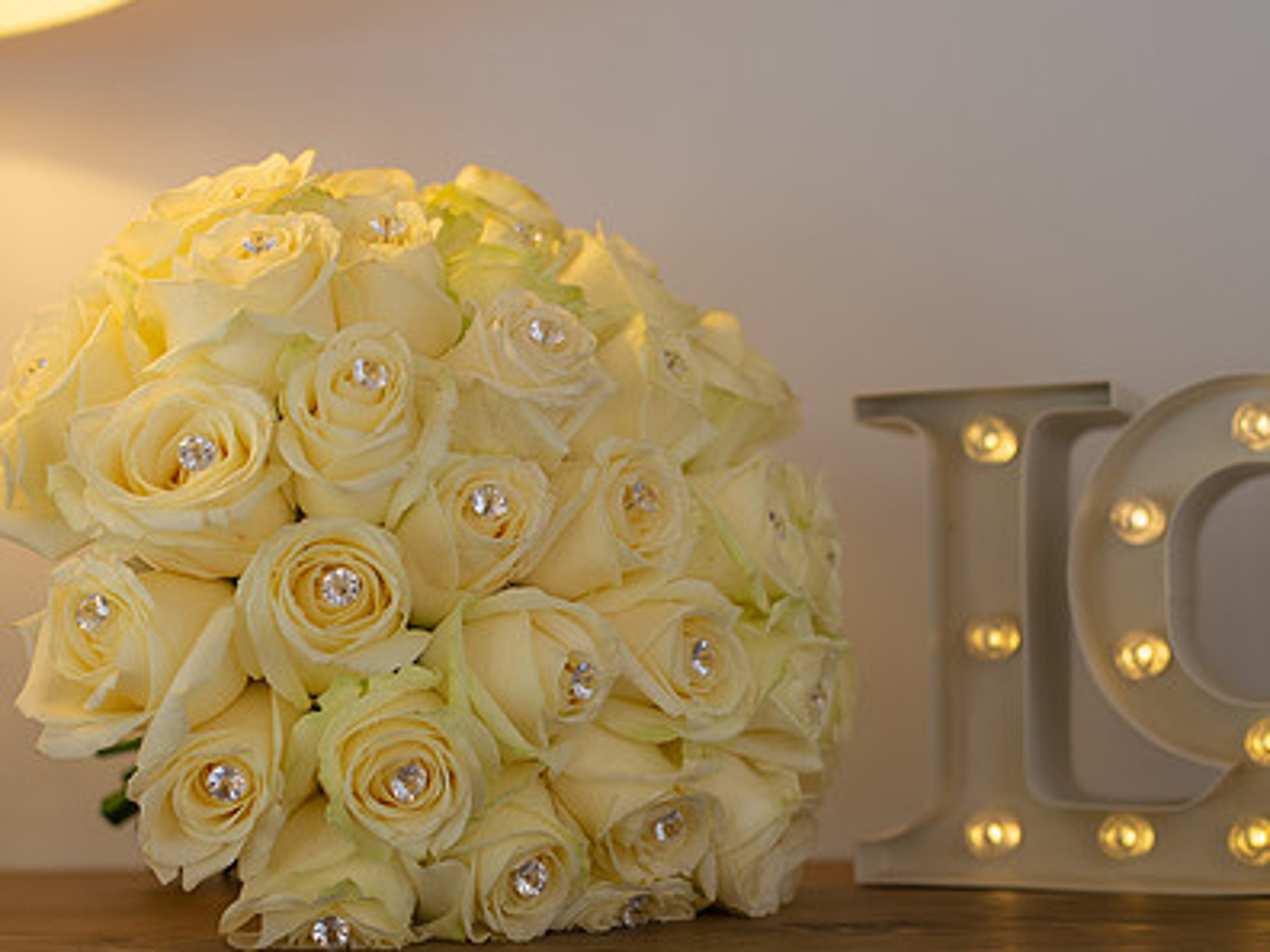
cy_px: 679
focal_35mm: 60
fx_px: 2201
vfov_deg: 24.2
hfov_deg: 32.2
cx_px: 631
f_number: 2.8
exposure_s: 1/80
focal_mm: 35
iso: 125
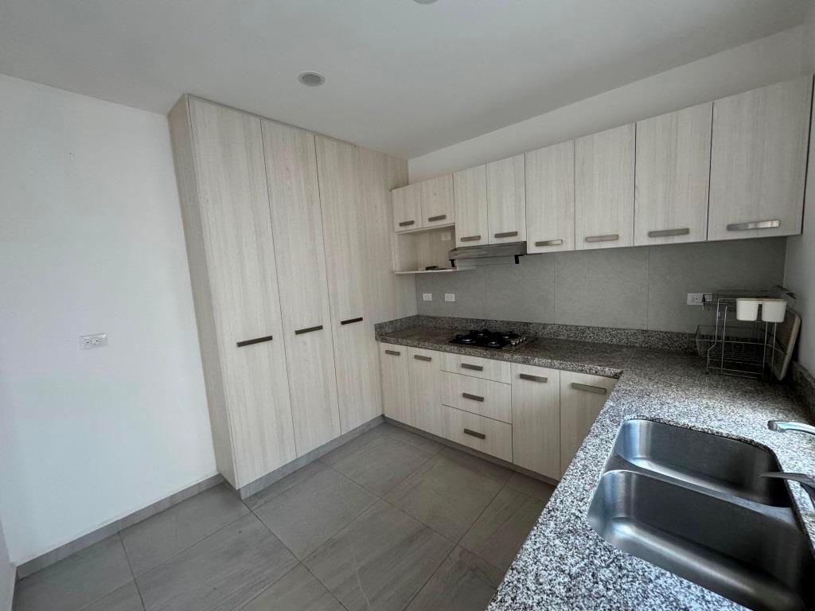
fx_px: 330
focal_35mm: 14
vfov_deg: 85.7
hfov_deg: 102.1
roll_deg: +4.0
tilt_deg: -6.3
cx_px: 408
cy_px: 306
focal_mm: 2.22
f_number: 2.2
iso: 250
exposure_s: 1/99
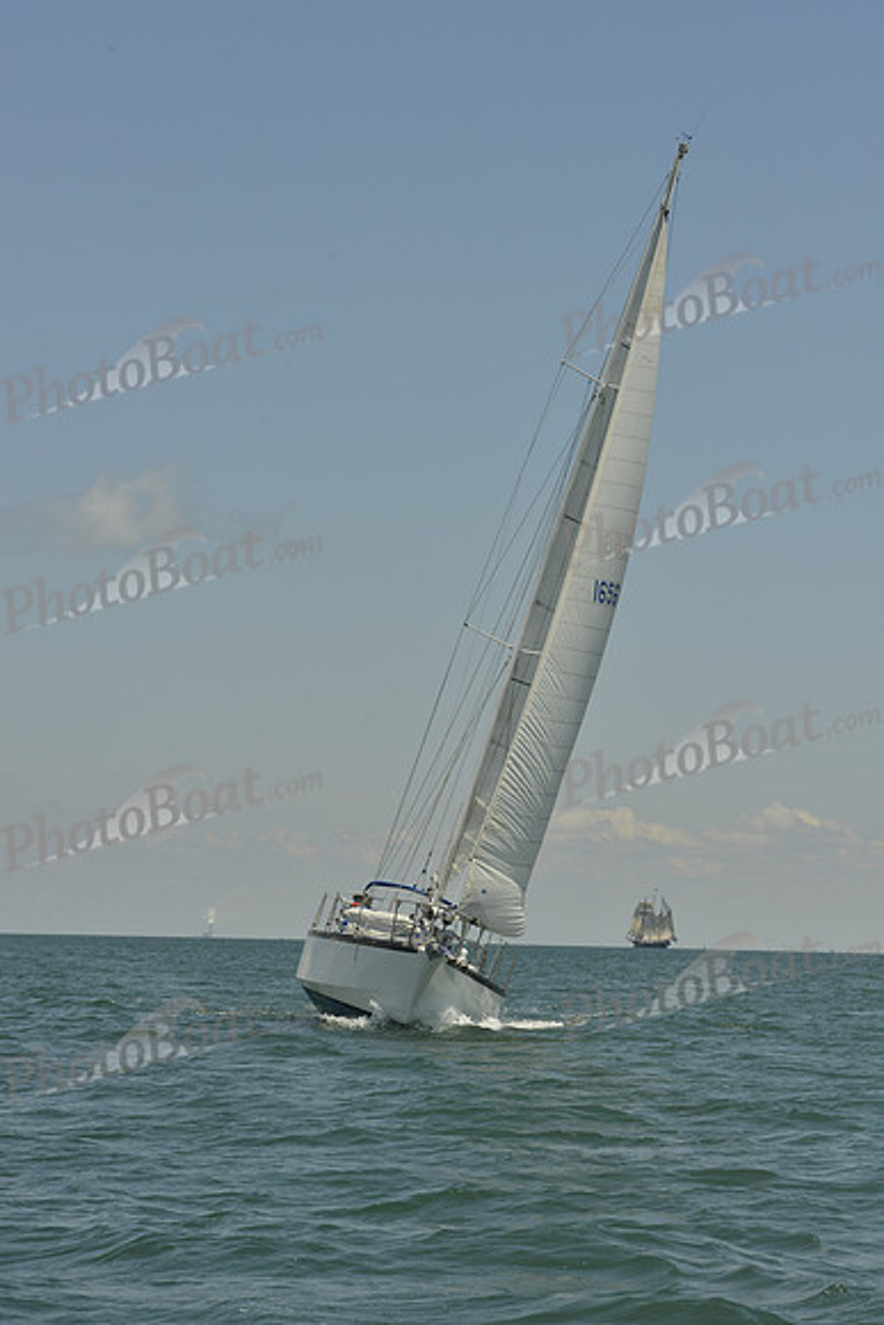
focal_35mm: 92
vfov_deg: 22.1
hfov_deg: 14.9
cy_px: 662
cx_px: 442
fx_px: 3386
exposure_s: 1/800
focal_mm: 92
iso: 280
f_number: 13
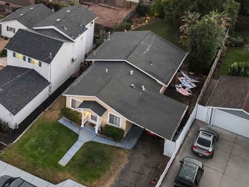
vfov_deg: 24.1
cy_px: -16
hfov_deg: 31.1
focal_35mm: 57
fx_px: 410
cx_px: -3
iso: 170
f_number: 2.8
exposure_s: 1/15
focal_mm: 12.3
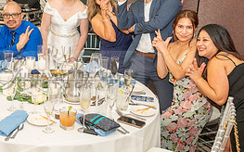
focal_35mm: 54
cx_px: 66
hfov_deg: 36.8
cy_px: 73
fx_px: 359
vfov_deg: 23.9
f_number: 3.5
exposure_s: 1/125
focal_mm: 24
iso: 800
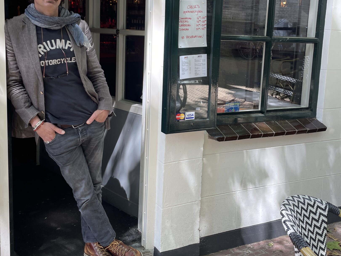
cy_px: 92
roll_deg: -4.4
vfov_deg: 34.9
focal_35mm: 41
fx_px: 404
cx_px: 178
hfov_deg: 45.8
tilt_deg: -8.6
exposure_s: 1/125
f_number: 1.6
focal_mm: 4.2
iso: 32
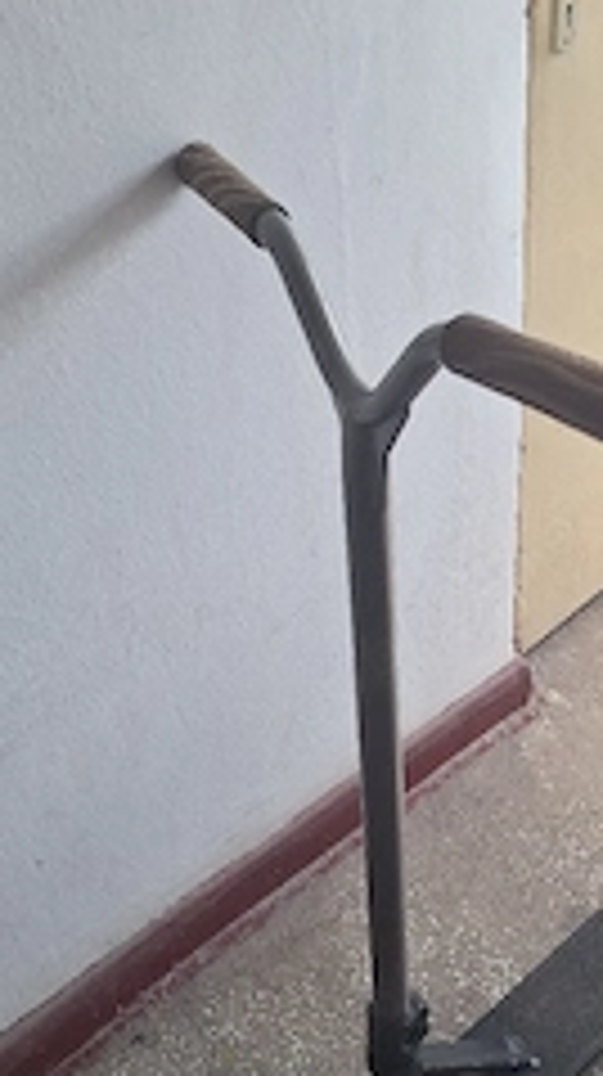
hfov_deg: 27.4
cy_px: 675
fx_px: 1197
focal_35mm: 42
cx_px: 522
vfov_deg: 47.9
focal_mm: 5.54
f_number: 1.8
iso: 64
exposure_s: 1/100
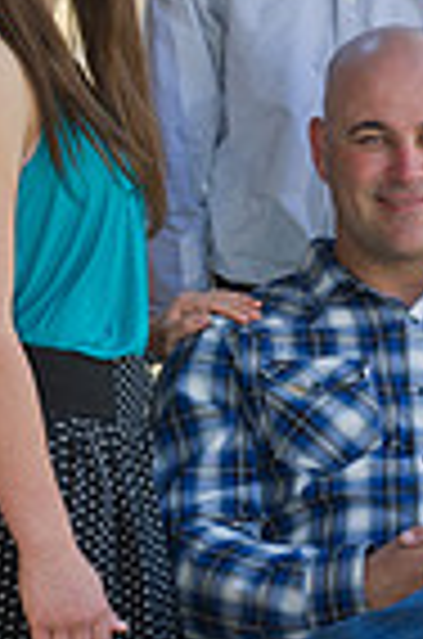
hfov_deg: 8.2
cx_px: 511
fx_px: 2922
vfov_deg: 12.5
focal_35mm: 165
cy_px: 338
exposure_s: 1/125
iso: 400
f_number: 6.3
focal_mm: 52
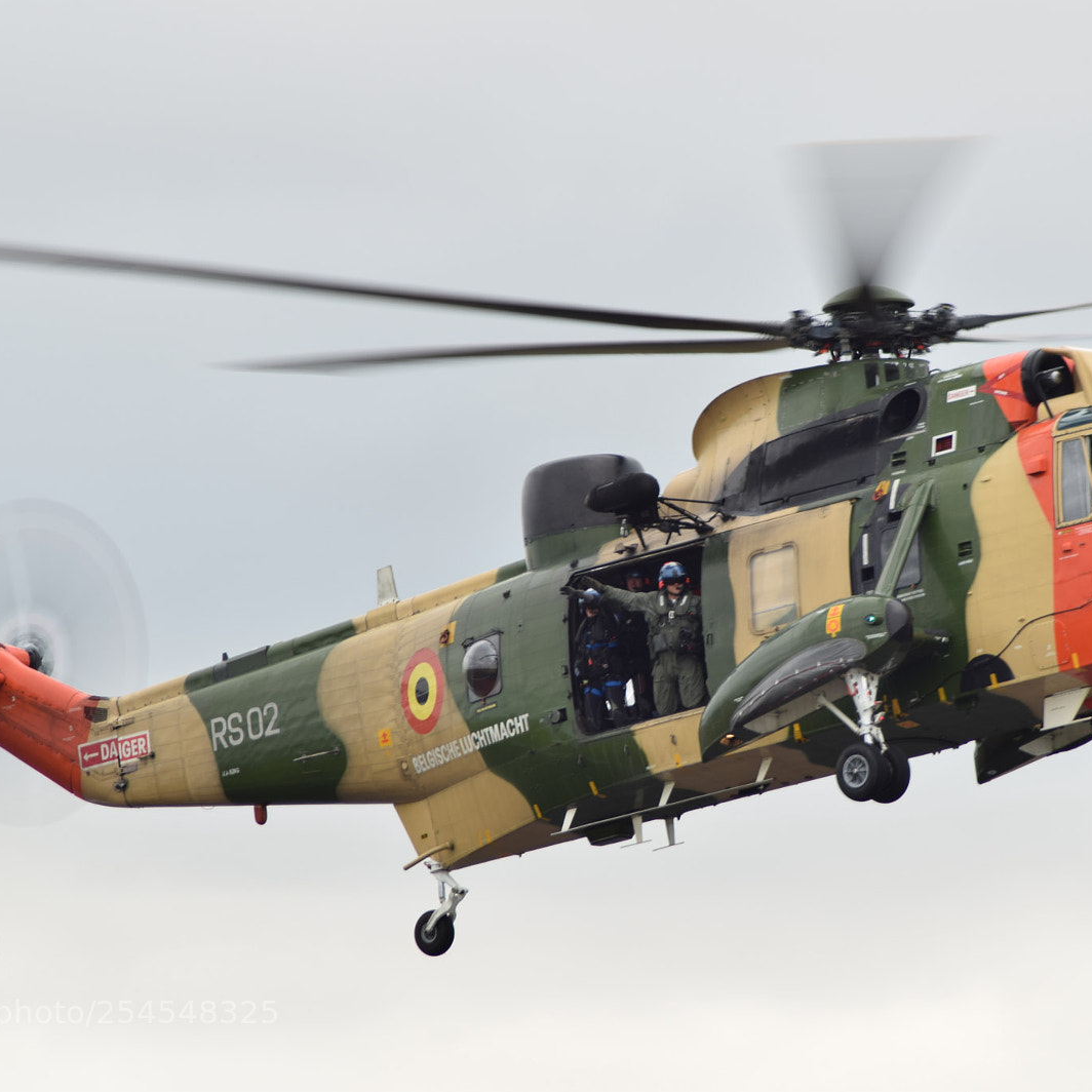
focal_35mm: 575
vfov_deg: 3.0
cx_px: 562
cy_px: 546
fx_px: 20522
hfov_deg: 3.0
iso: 100
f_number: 10
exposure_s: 1/125
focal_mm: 300
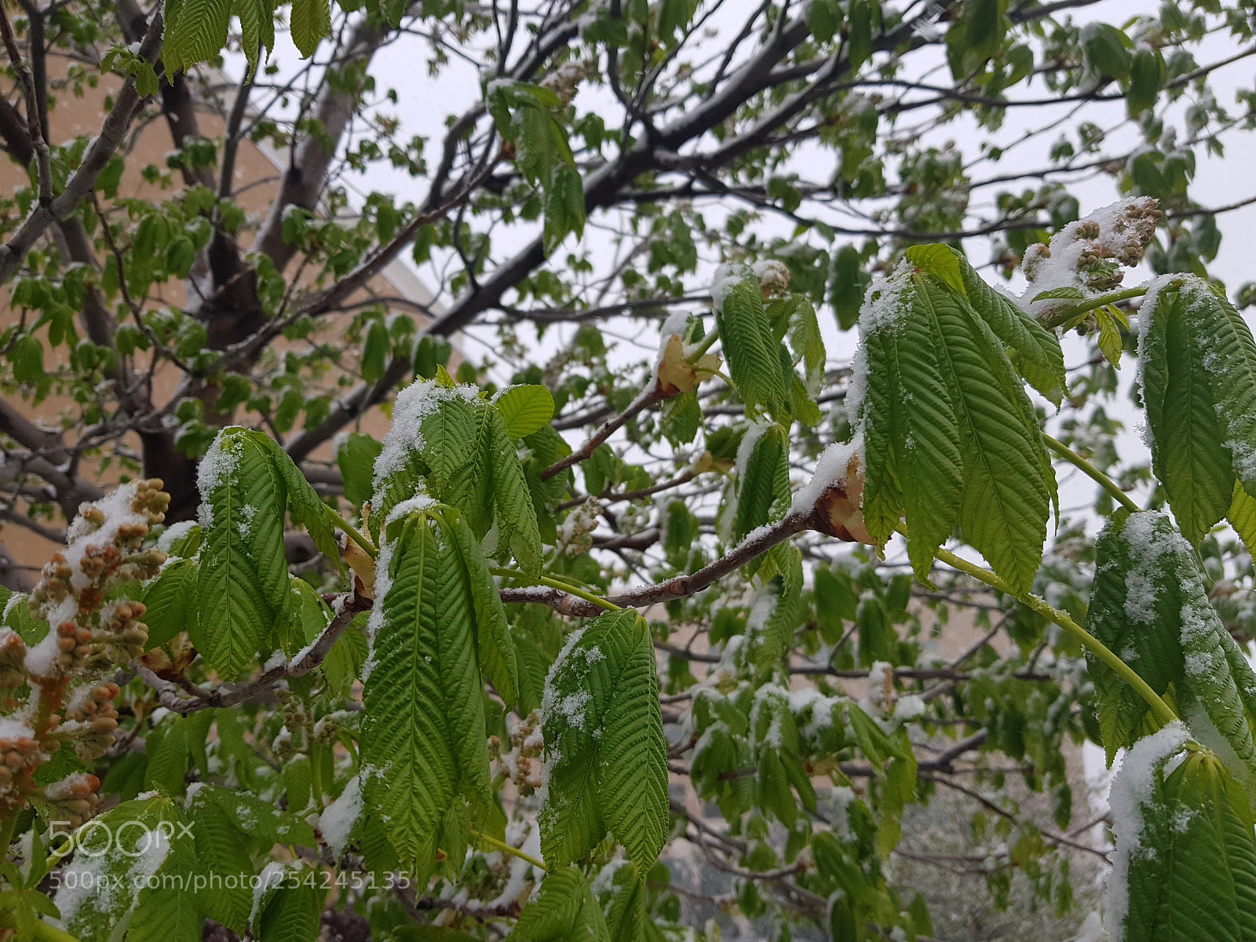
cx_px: 628
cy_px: 471
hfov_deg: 67.3
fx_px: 943
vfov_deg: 53.1
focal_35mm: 26
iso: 40
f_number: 1.7
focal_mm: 4.2
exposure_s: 1/301
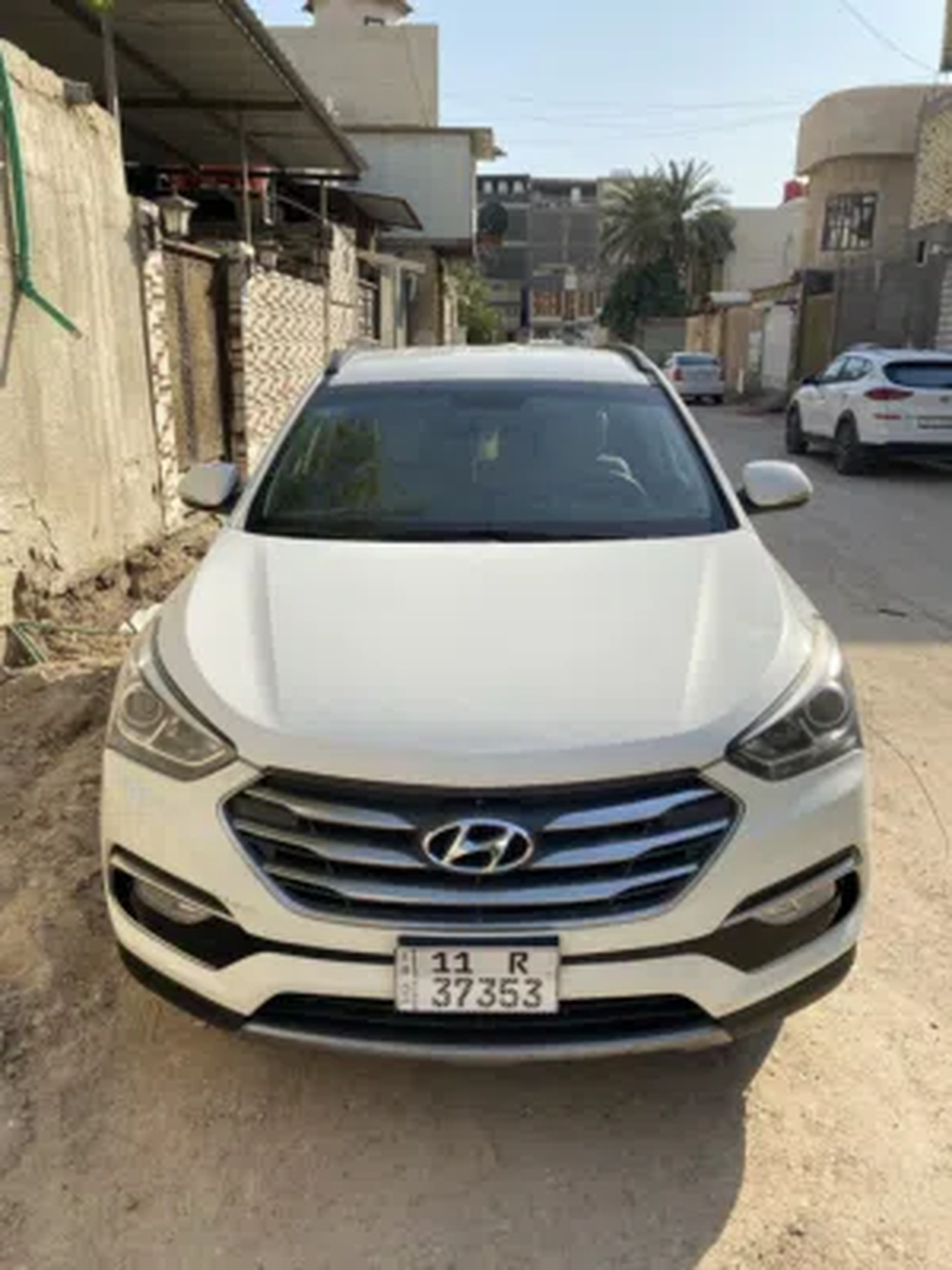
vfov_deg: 67.3
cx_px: 476
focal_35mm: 26
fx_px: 953
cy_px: 635
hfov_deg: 53.1
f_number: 1.8
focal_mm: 4.25
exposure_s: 1/2688
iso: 32
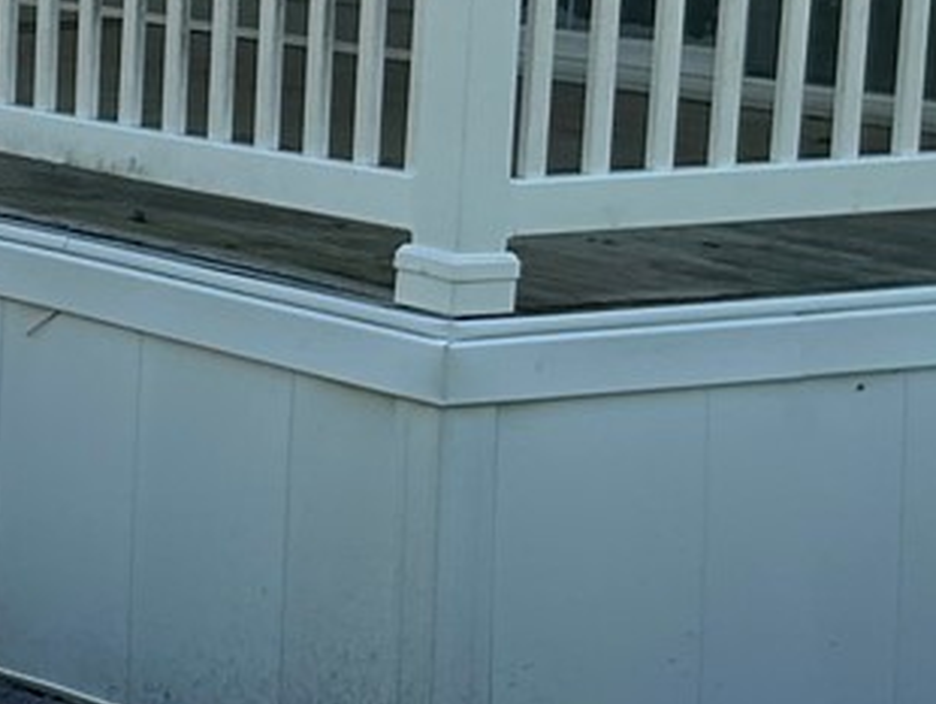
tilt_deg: -8.9
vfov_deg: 9.2
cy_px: 199
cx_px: -1084
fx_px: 4357
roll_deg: +0.4
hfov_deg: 10.9
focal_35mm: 161
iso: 50
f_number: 1.5
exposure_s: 1/2083
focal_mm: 5.7
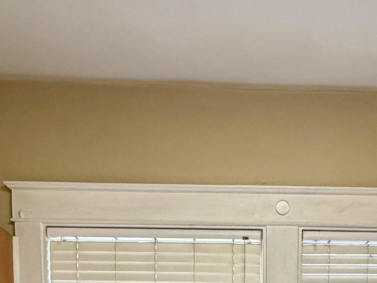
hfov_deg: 34.1
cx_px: 243
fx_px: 610
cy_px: 471
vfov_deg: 20.5
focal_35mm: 56
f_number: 2.2
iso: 320
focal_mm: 2.22
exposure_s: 1/120
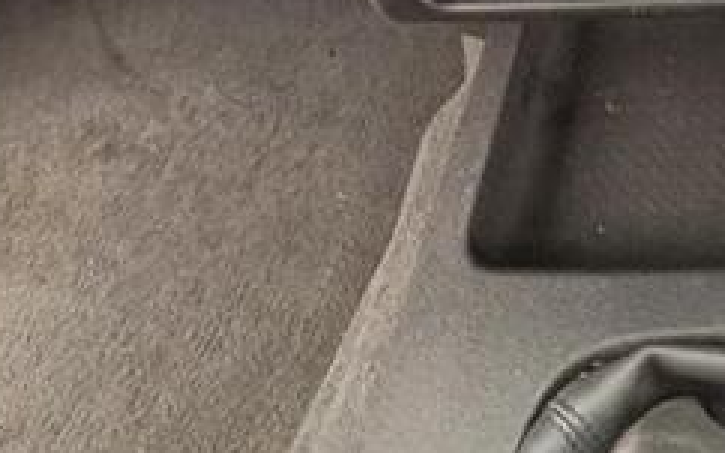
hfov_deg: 32.0
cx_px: 821
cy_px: -432
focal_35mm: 55
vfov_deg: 17.5
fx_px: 1086
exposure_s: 1/83
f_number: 2.2
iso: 200
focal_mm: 2.22
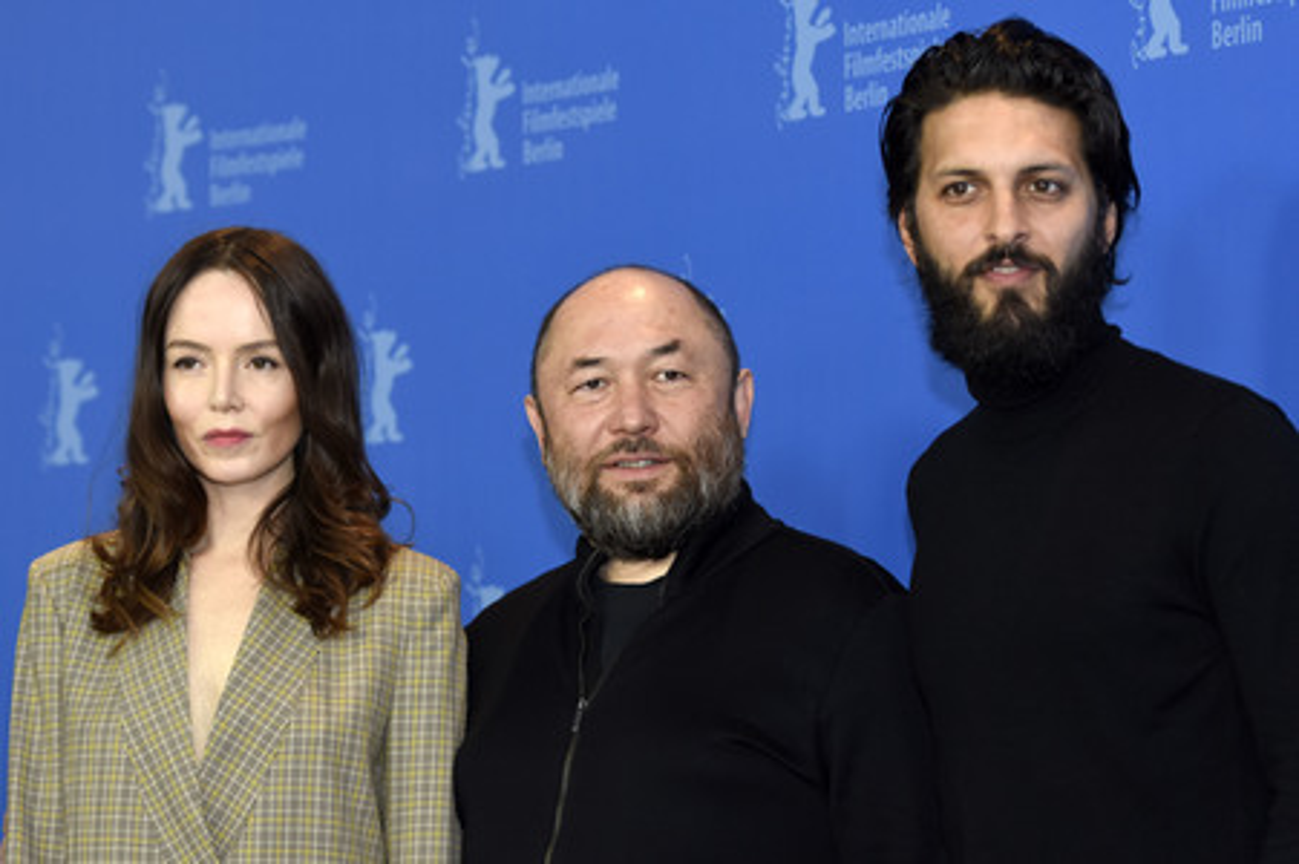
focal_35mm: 138
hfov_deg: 14.9
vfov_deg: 9.9
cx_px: 650
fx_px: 4976
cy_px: 432
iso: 640
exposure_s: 1/400
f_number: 3.2
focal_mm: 92
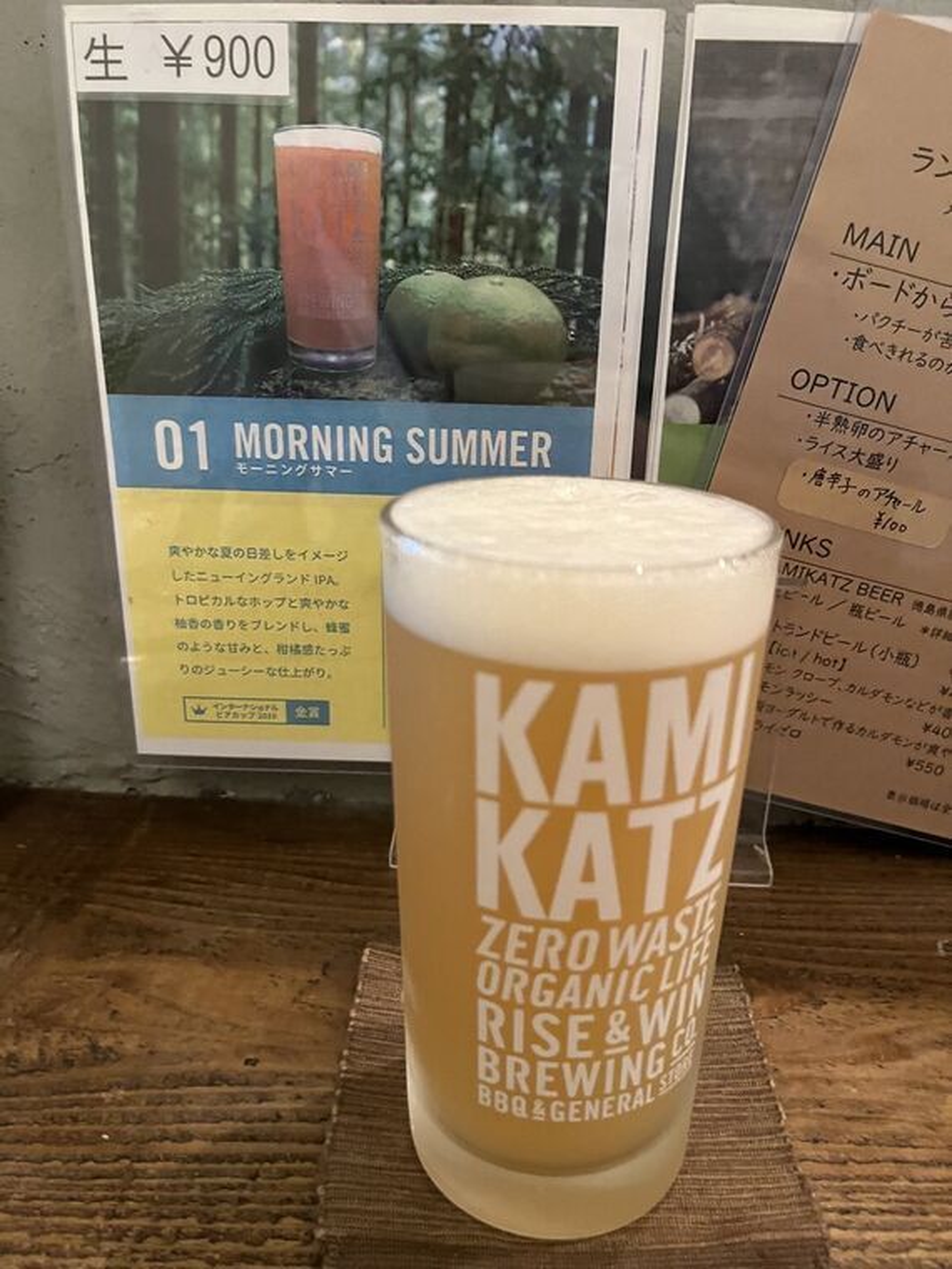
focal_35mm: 26
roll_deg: -0.9
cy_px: 634
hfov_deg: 53.1
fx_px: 953
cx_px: 476
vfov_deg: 67.3
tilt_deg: -20.3
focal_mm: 5.1
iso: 500
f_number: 1.6
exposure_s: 1/40
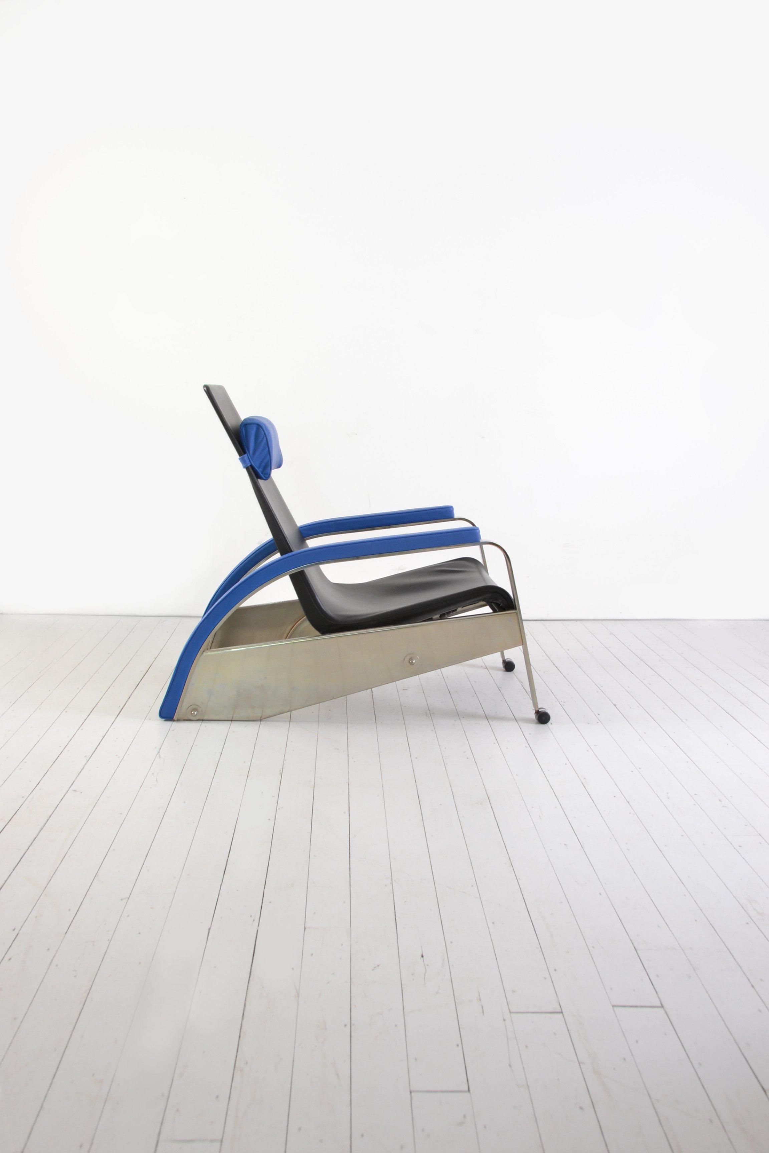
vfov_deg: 57.2
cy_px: 576
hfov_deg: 40.0
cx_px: 384
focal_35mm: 33
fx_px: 1057
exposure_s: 1/10
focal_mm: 22
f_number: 7.1
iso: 400
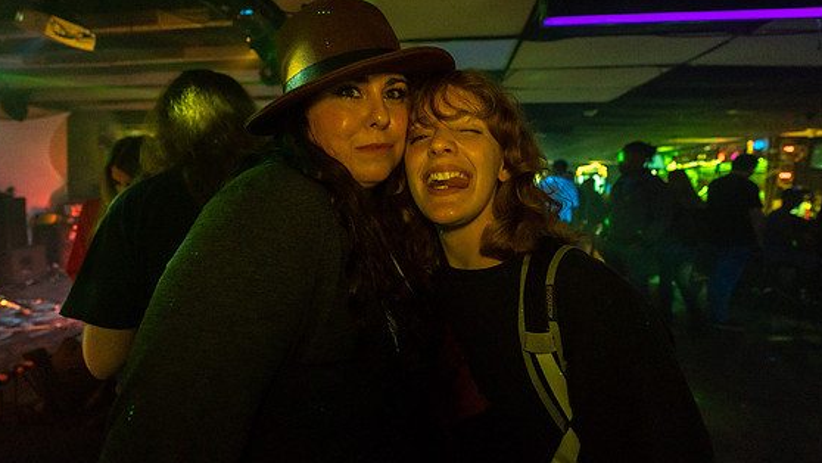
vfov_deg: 66.9
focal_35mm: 16
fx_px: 349
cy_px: 206
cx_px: 408
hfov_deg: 99.4
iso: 2500
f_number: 2.8
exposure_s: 1/250
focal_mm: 14
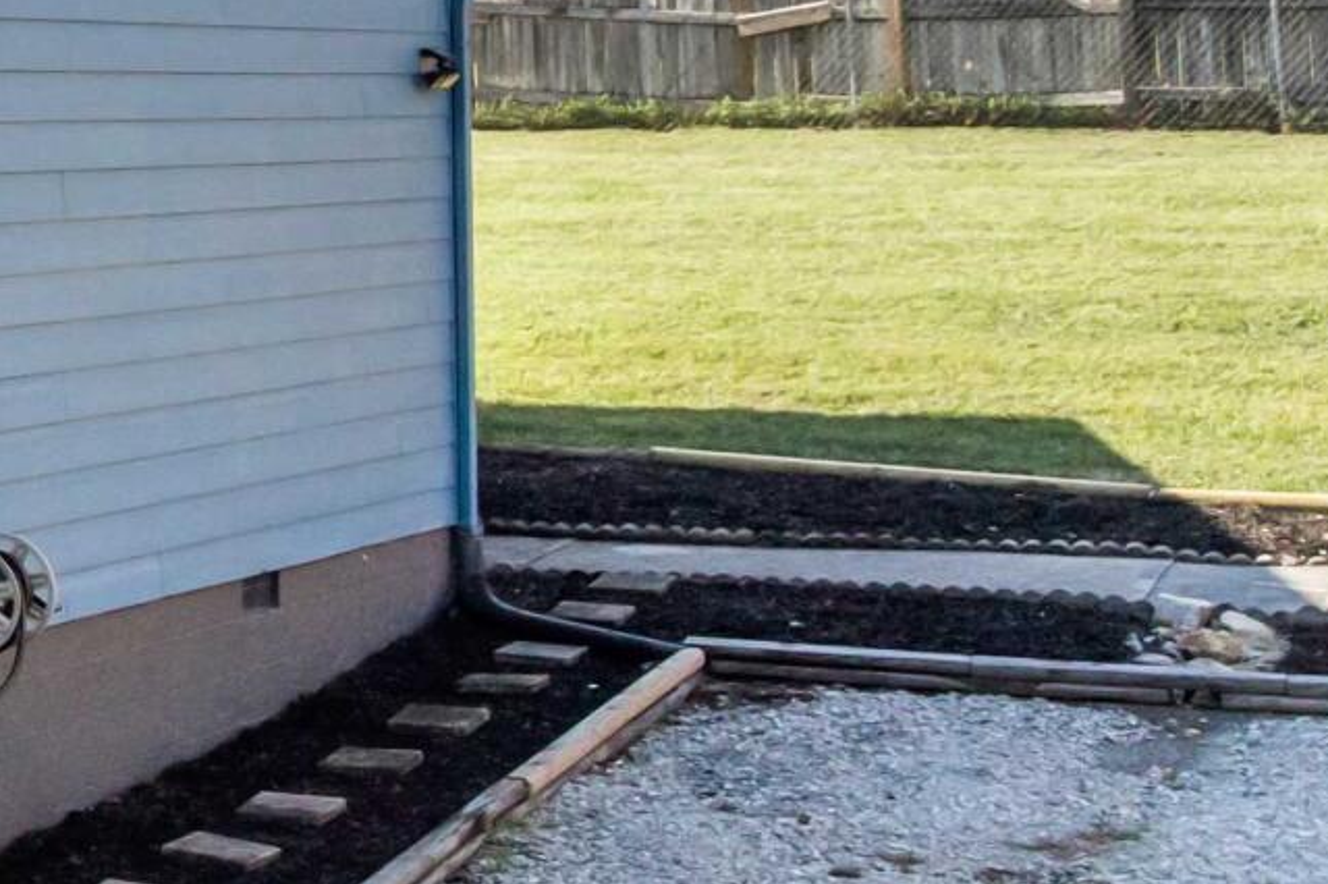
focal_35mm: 117
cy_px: -2
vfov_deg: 11.6
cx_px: -1372
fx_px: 4314
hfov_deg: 14.4
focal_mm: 12.29
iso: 240
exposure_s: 1/100
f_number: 2.8
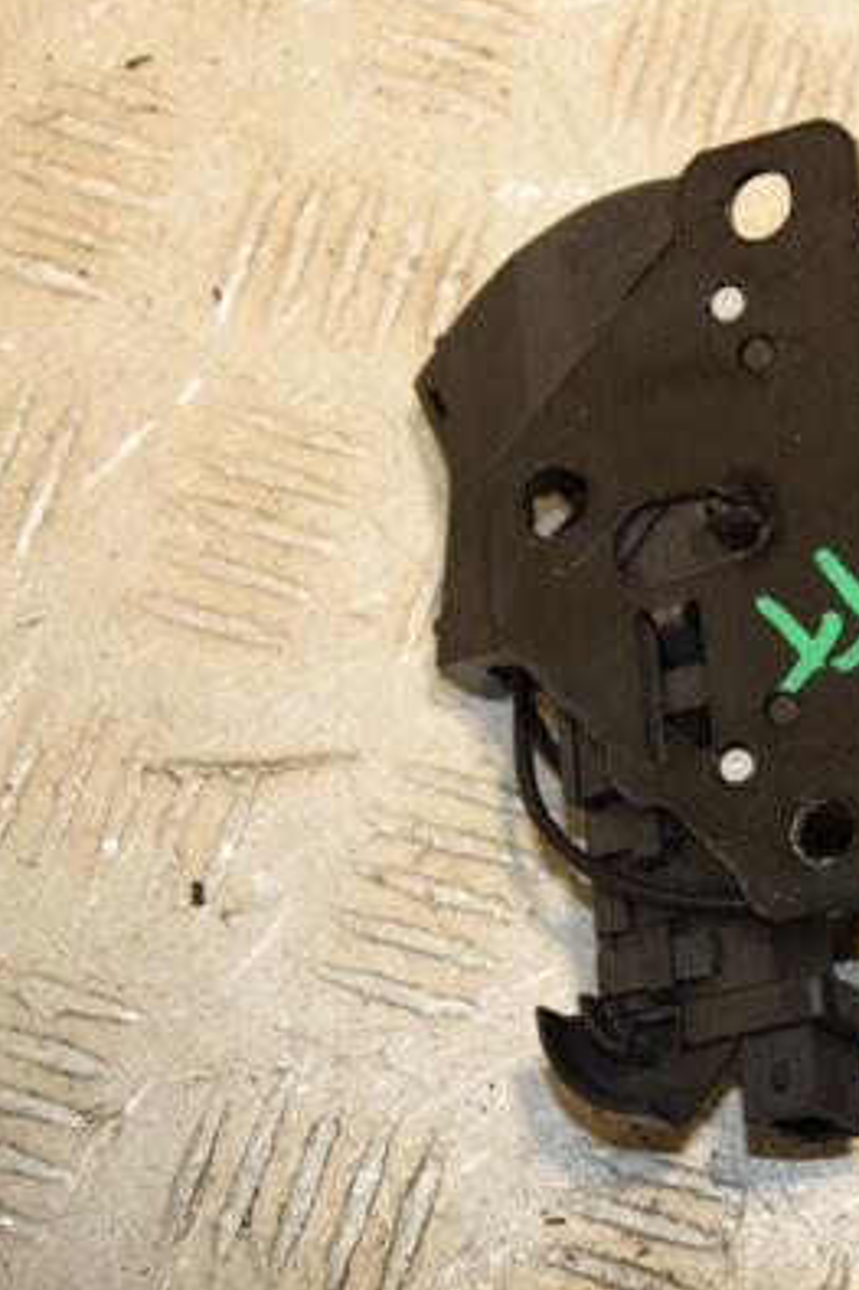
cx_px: 892
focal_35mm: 114
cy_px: 640
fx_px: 4084
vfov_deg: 18.0
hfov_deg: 11.9
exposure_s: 1/200
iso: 800
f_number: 5.6
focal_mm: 50
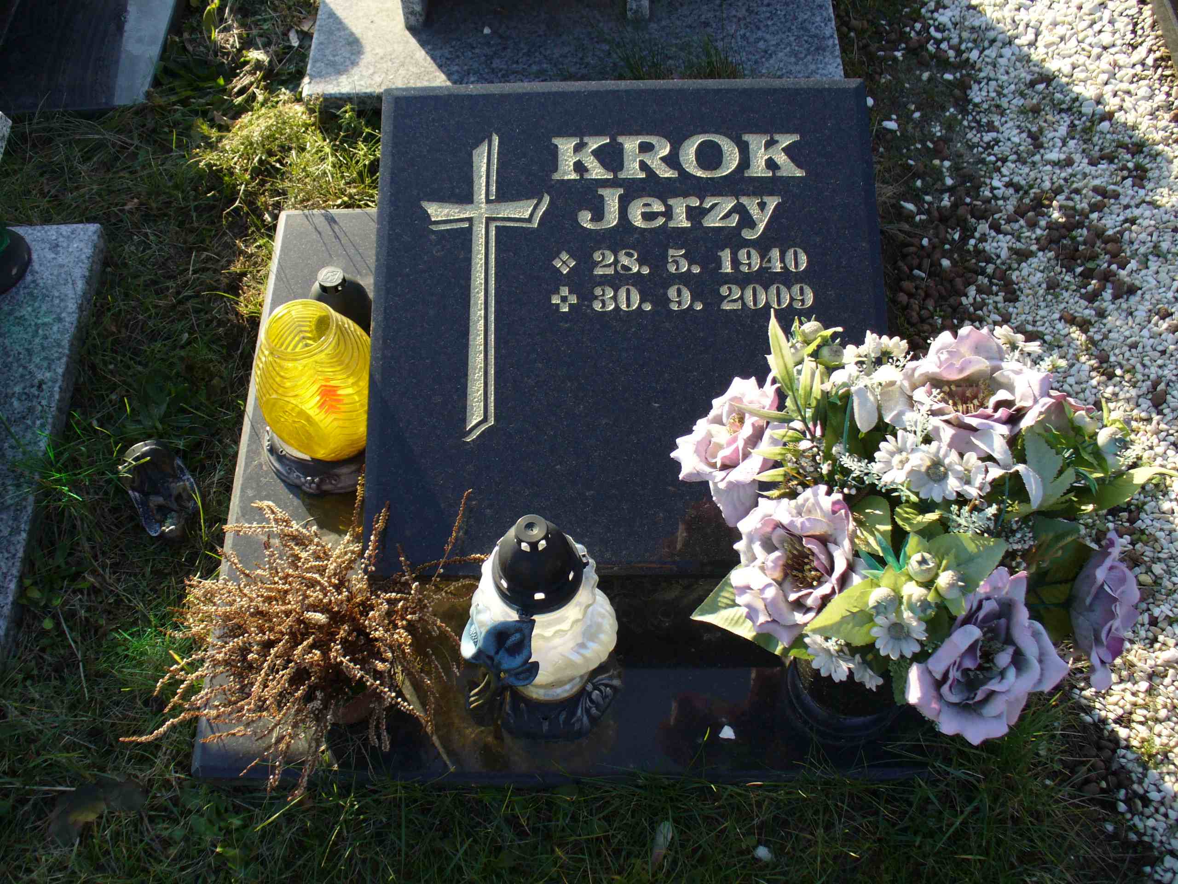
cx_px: 589
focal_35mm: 37
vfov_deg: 38.7
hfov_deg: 50.1
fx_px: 1259
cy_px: 442
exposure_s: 1/320
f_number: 2.8
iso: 80
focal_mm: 6.1
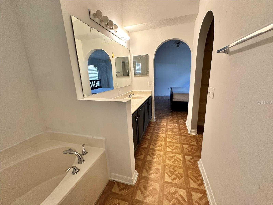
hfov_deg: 102.1
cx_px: 136
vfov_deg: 85.7
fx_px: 110
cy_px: 102
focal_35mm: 14
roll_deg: +2.7
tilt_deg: -13.0
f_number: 2.2
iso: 250
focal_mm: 2.22
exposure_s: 1/60
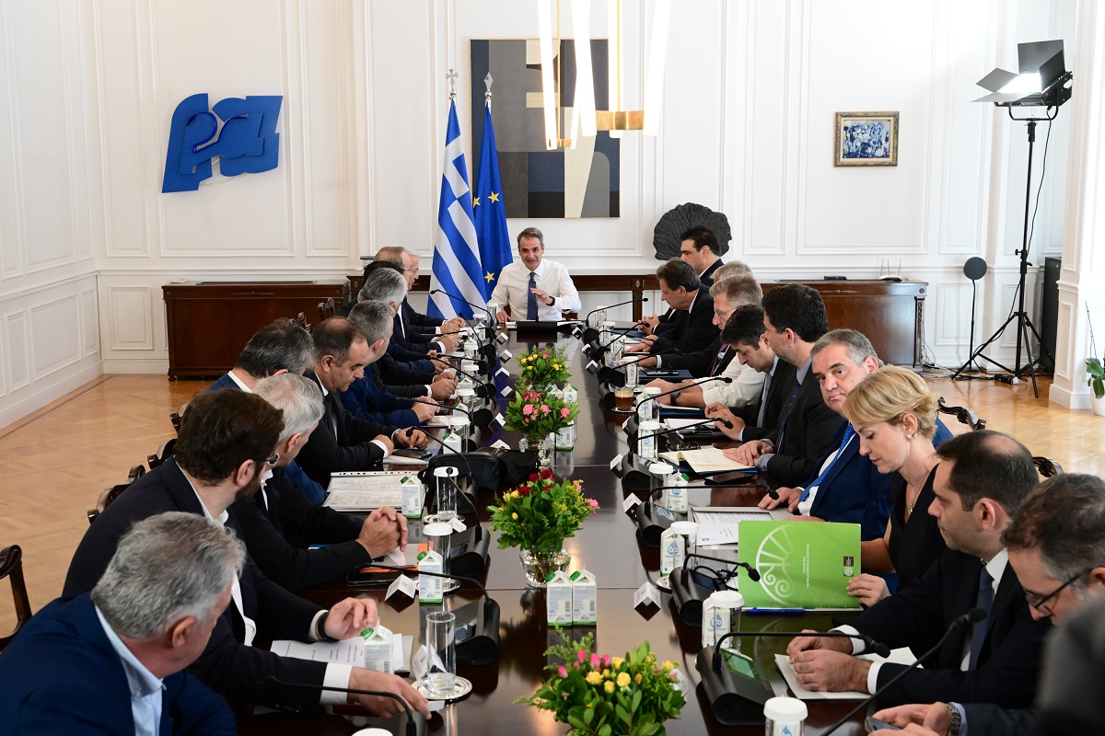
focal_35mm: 43
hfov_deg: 45.4
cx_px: 552
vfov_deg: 31.2
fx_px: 1320
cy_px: 368
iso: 6400
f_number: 6.3
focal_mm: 43
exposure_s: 1/500
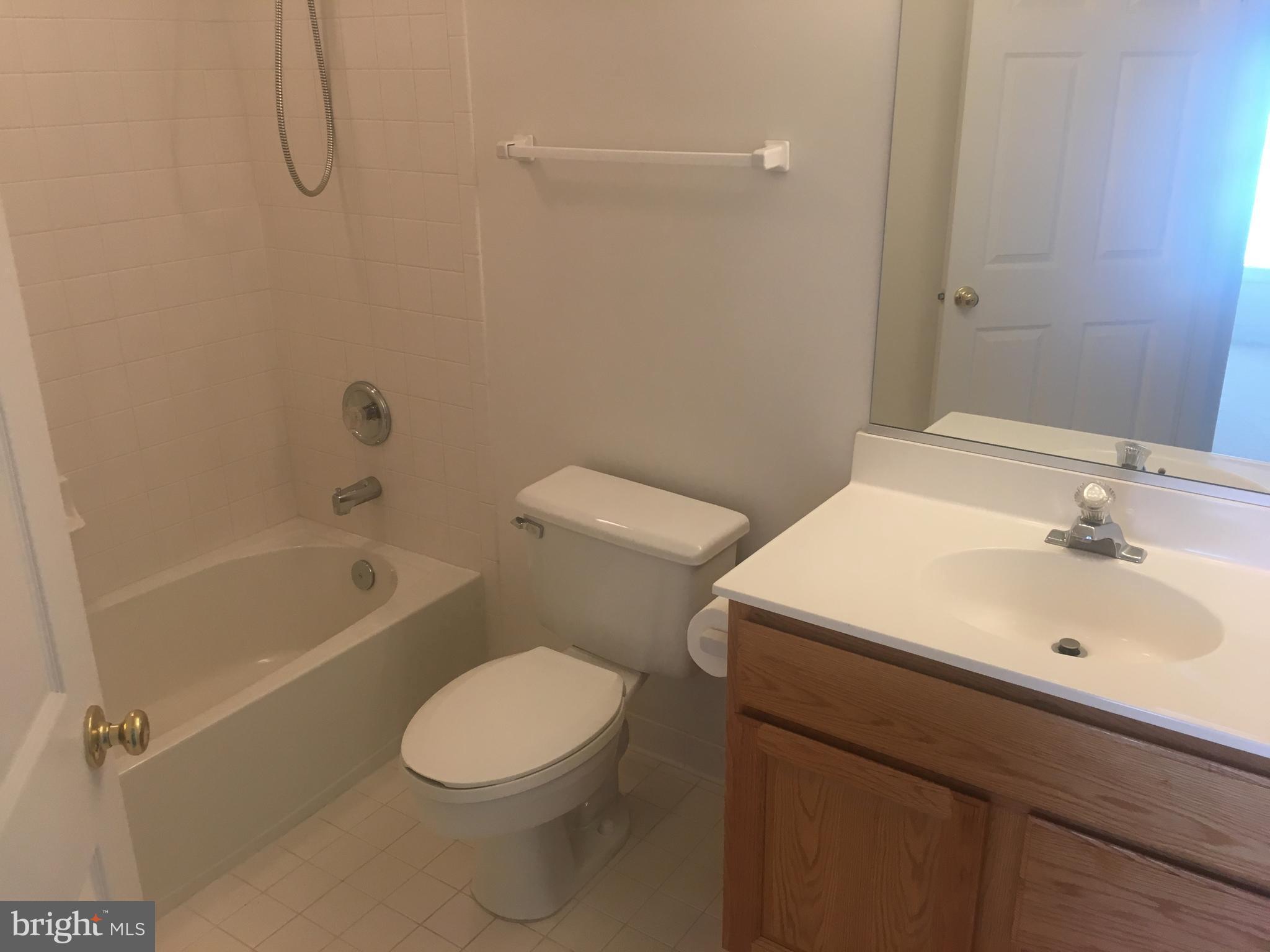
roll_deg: +0.9
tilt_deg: -19.8
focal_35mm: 29
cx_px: 635
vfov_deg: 48.2
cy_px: 476
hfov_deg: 61.7
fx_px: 1064
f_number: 2.2
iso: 50
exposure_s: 1/30
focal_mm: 4.15
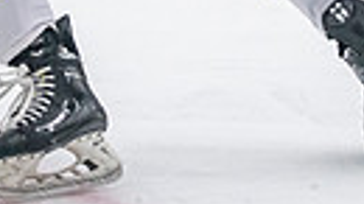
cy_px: -323
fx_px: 5104
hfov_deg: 4.1
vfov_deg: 2.3
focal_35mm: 529
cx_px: 219
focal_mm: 98
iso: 2000
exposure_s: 1/640
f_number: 3.2
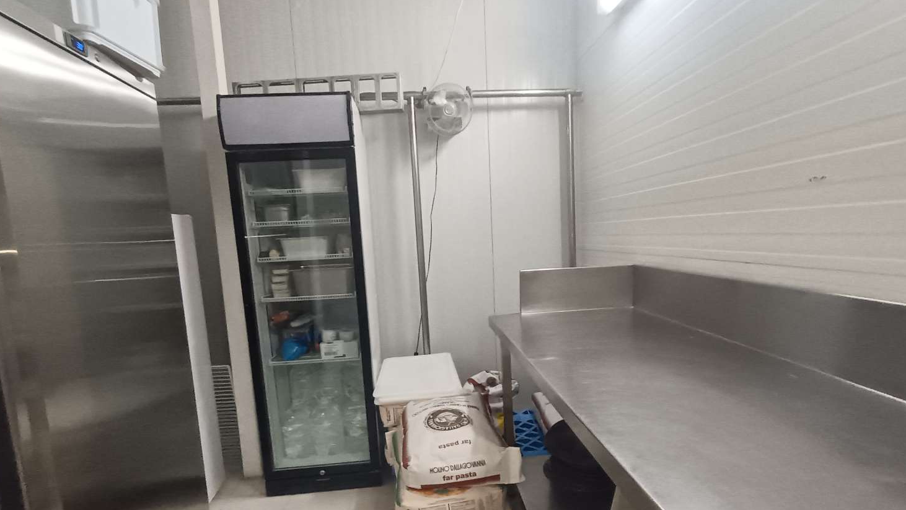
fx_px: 456
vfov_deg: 58.0
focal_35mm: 19
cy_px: 295
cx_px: 447
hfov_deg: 89.6
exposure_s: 1/33.3
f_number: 2.2
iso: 708
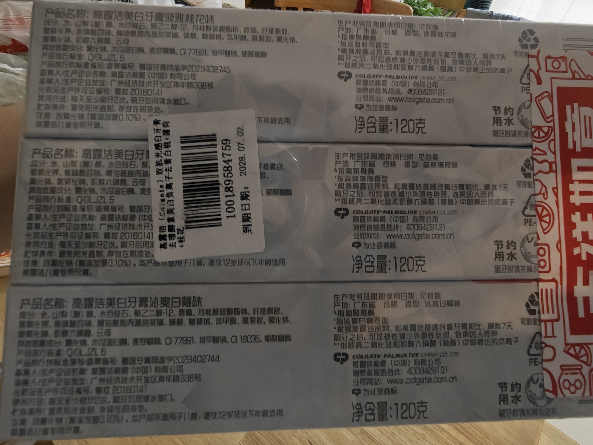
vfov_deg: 58.9
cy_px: 222
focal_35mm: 23
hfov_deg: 73.9
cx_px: 296
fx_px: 394
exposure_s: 1/13
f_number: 2
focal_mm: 1.82
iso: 800
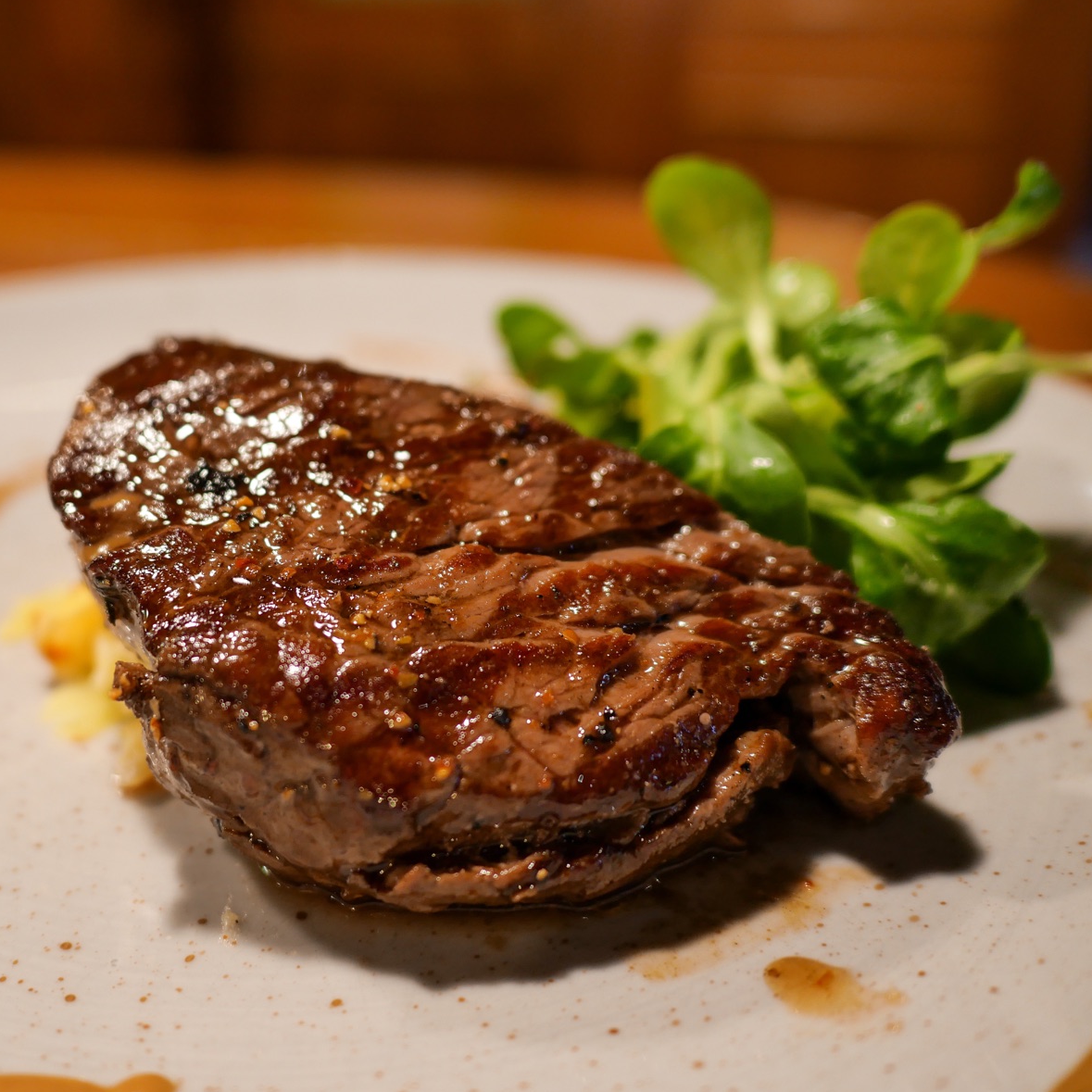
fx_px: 1285
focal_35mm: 36
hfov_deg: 45.4
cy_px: 547
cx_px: 367
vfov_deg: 46.0
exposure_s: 1/60
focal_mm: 15
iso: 250
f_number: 2
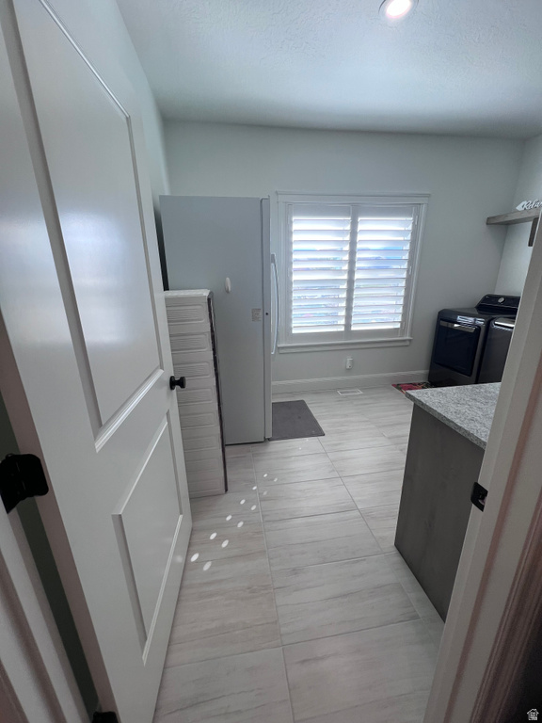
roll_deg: +0.9
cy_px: 362
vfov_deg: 106.2
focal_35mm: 13
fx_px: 271
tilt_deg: -17.7
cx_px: 271
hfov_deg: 89.9
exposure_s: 1/134
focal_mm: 1.57
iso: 32
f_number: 1.8
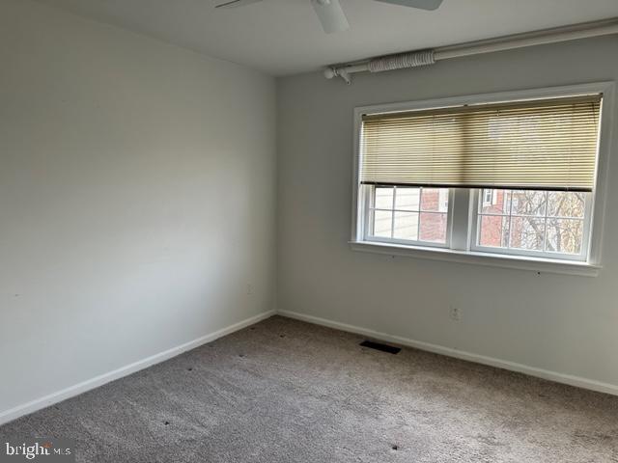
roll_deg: -0.3
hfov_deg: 71.6
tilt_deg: -7.5
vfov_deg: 56.8
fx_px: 428
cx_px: 309
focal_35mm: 24
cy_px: 232
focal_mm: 6.86
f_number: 1.78
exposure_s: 1/120
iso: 200
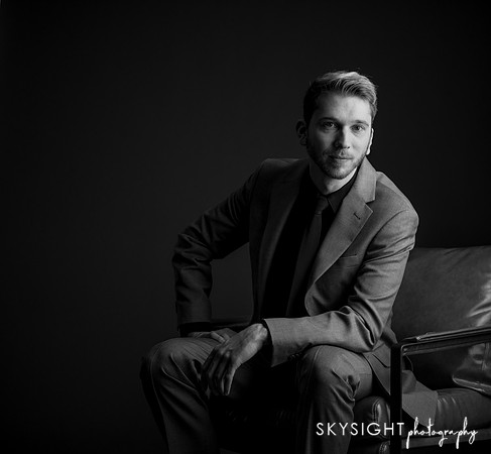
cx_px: 335
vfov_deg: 24.2
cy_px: 227
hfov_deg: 25.9
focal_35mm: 69
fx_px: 1059
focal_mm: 56
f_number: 2.8
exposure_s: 1/125
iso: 250
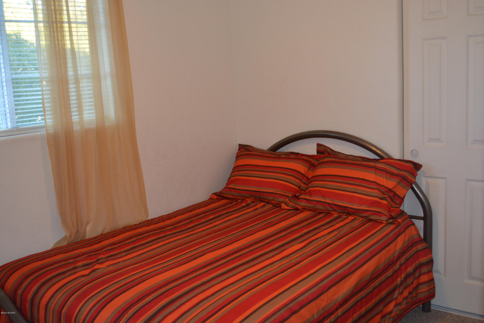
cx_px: 242
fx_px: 524
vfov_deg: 34.2
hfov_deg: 49.6
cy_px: 162
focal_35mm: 39
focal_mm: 26
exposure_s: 1/60
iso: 900
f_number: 4.2
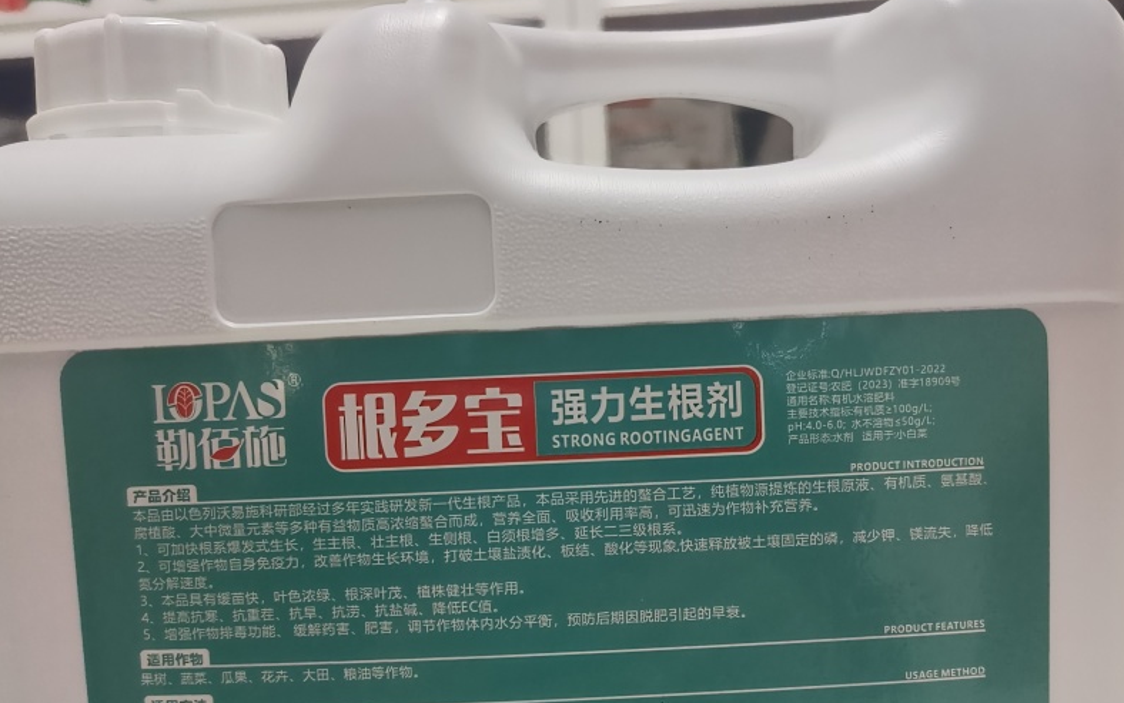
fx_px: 1011
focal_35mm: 33
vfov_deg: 37.9
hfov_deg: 58.1
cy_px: 466
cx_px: 568
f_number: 1.75
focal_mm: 5.5
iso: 1764
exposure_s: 1/204
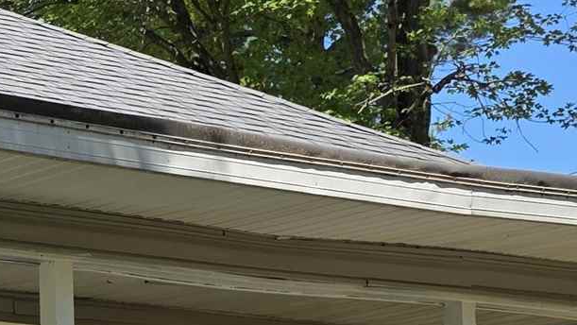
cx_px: -481
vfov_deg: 9.1
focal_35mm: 126
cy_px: 619
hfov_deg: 14.7
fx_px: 1928
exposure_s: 1/2671
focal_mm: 6.3
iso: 80
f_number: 1.7
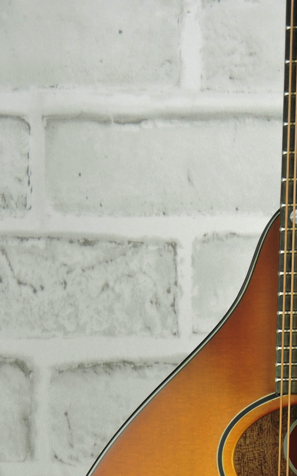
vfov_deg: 7.0
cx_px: 343
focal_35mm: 300
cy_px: 489
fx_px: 3885
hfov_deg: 4.4
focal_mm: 24.2
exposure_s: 1/6
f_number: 5.6
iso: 100
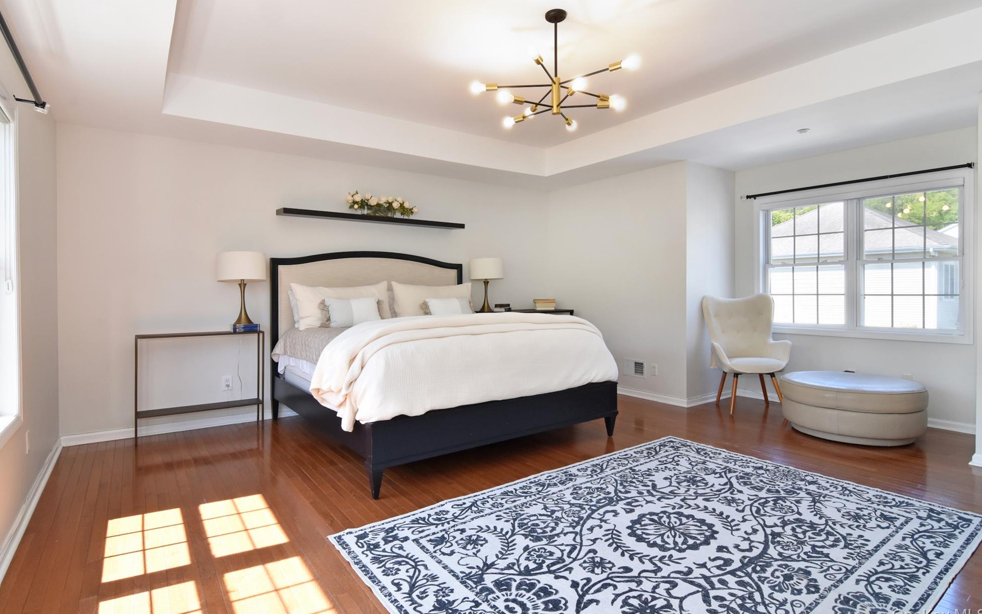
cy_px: 286
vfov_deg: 66.3
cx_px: 482
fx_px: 469
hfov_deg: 92.6
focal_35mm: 18
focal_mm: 11
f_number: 11
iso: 640
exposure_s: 1/30
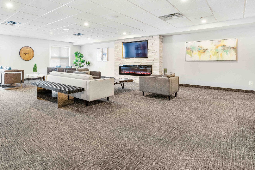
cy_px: 60
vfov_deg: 58.5
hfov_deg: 79.7
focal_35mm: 21
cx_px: 96
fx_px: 149
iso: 100
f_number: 8
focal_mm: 16
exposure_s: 8
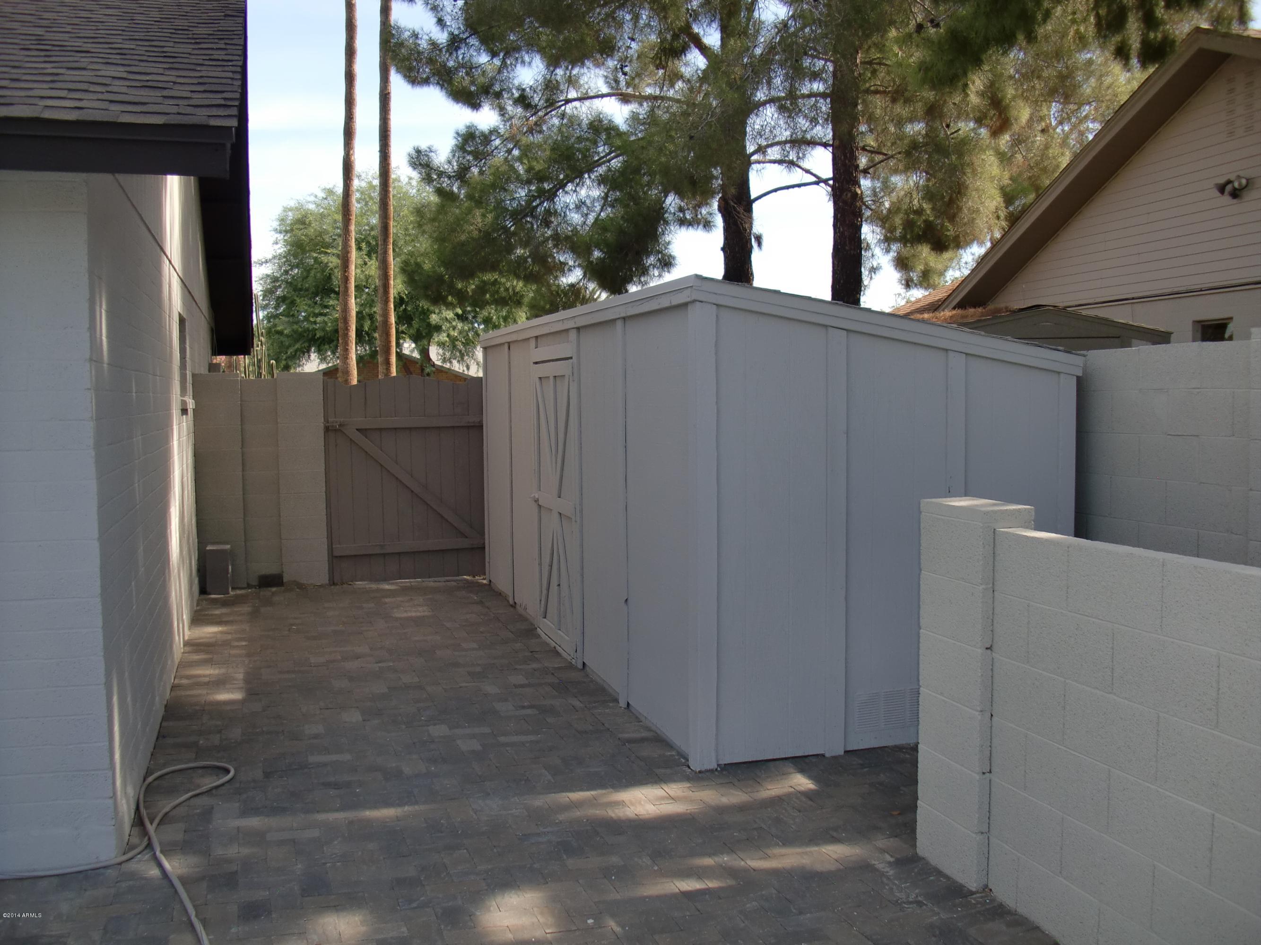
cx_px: 630
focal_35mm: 36
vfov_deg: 39.7
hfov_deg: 51.4
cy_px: 472
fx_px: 1311
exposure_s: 1/400
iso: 64
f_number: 2.8
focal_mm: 6.3
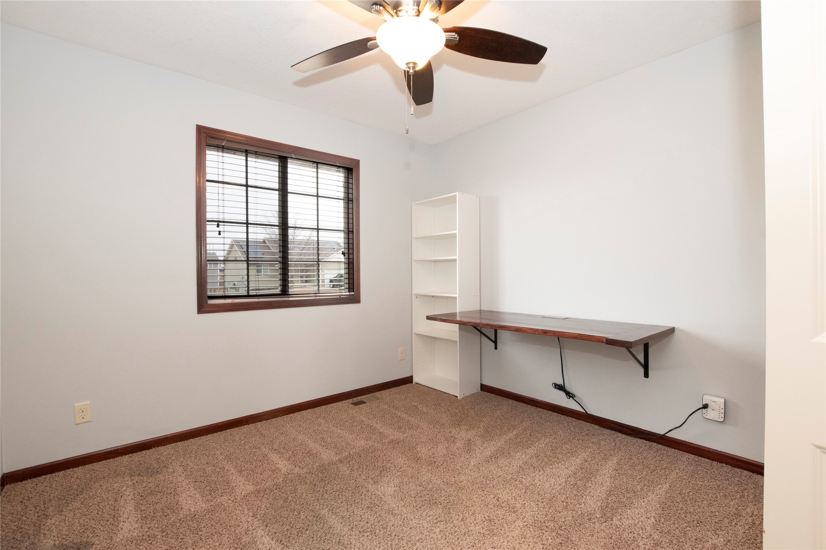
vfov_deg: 77.3
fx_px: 344
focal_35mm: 15
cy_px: 275
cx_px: 413
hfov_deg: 100.4
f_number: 9
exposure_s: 1/40
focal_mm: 10
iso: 2000
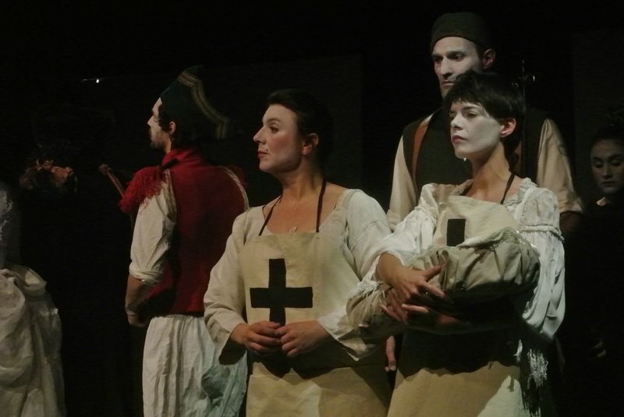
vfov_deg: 12.4
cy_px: 208
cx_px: 312
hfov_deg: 18.4
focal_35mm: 111
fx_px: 1926
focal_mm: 41.2
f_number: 11
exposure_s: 1/100
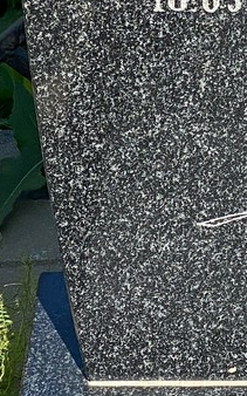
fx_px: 2533
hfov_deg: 5.5
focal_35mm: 235
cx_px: 378
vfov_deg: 8.8
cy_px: -134
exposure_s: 1/1043
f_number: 2
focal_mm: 6
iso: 20
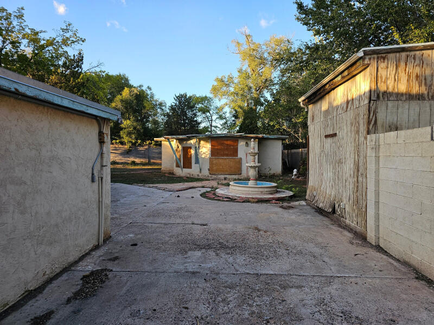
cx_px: 217
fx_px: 288
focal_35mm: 23
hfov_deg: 73.9
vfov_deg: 58.9
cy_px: 162
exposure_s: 1/180
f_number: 1.7
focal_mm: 6.3
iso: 20
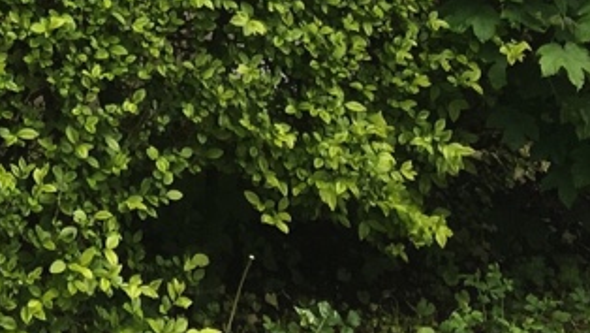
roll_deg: -0.2
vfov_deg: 8.6
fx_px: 2097
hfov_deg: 15.6
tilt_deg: -0.4
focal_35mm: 134
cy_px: -325
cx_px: -43
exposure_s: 1/100
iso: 25
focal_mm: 4.15
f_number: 2.2
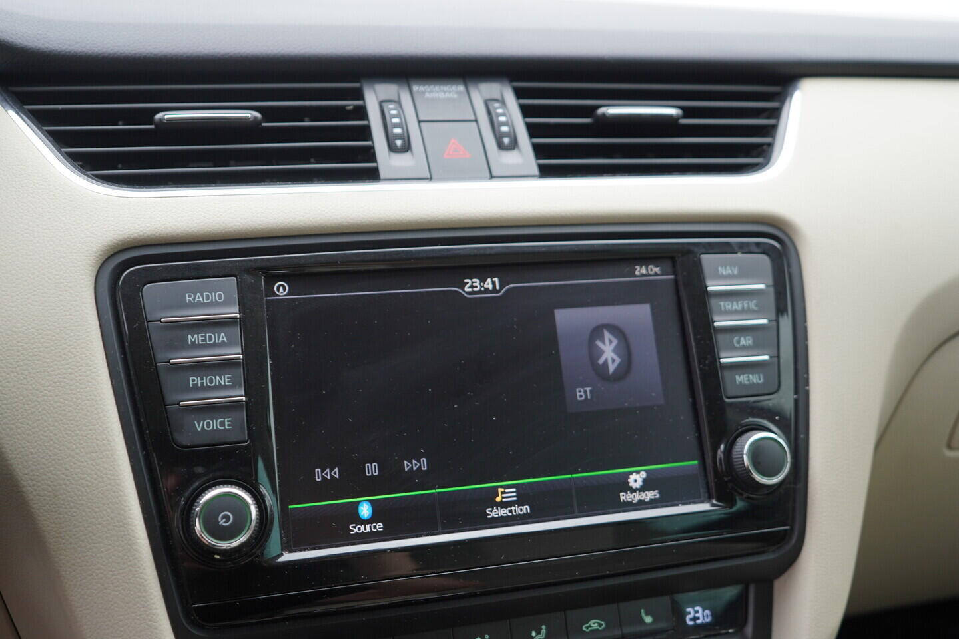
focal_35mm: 36
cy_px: 320
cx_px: 480
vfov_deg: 36.9
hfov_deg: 53.1
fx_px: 959
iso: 160
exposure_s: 1/40
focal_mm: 24
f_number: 2.8
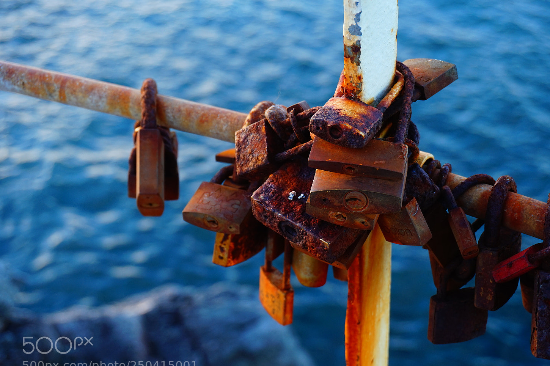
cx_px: 302
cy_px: 193
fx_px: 986
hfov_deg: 31.2
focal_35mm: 65
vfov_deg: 21.0
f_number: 5.6
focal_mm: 39
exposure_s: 1/40
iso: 100
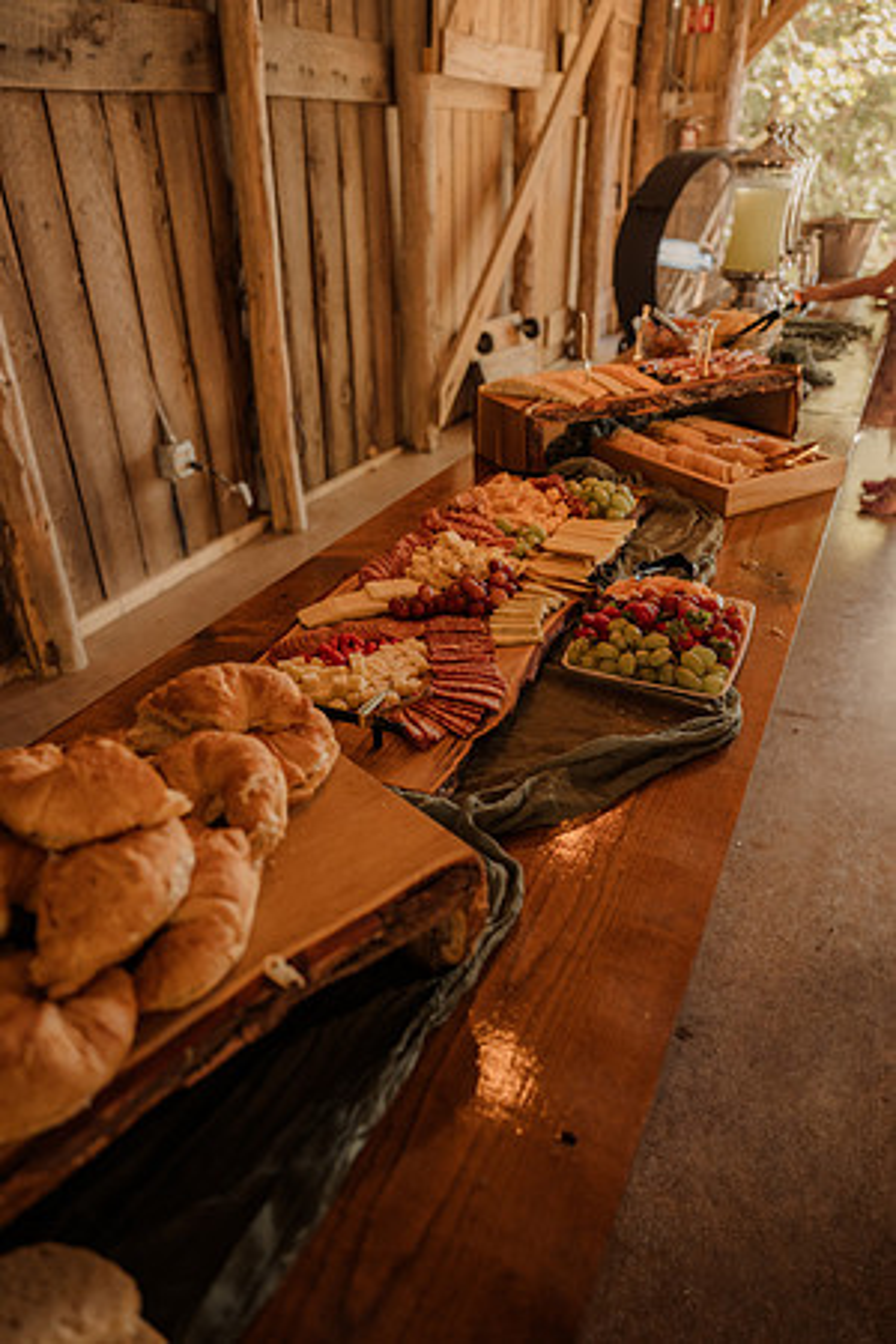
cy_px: 672
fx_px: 896
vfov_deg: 73.7
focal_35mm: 24
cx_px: 448
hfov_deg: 53.1
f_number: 2.8
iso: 640
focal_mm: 24
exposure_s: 1/125
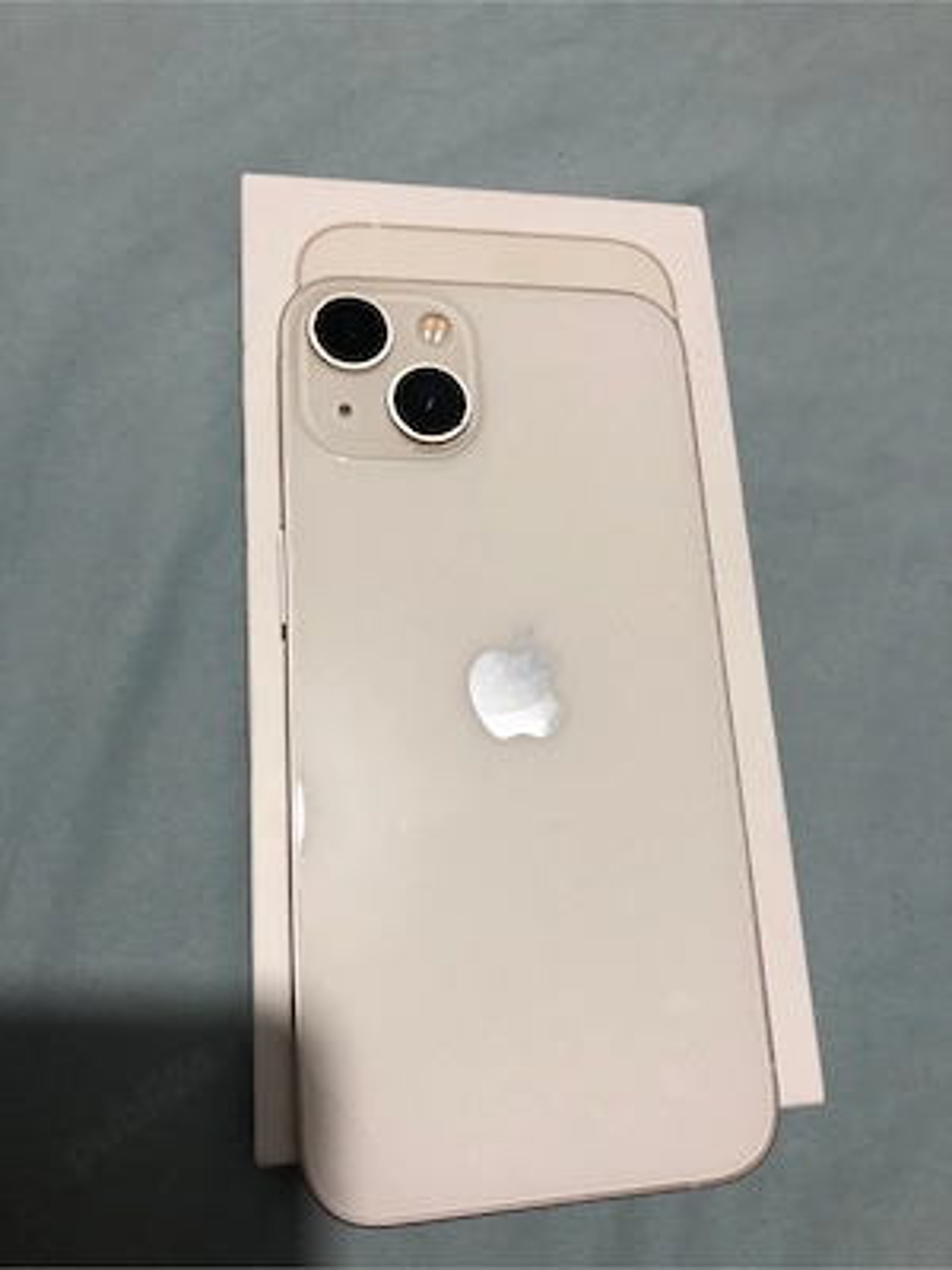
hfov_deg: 49.7
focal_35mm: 28
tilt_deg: -65.7
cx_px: 476
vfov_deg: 63.4
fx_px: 1027
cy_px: 635
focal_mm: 4
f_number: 1.8
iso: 40
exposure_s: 1/25
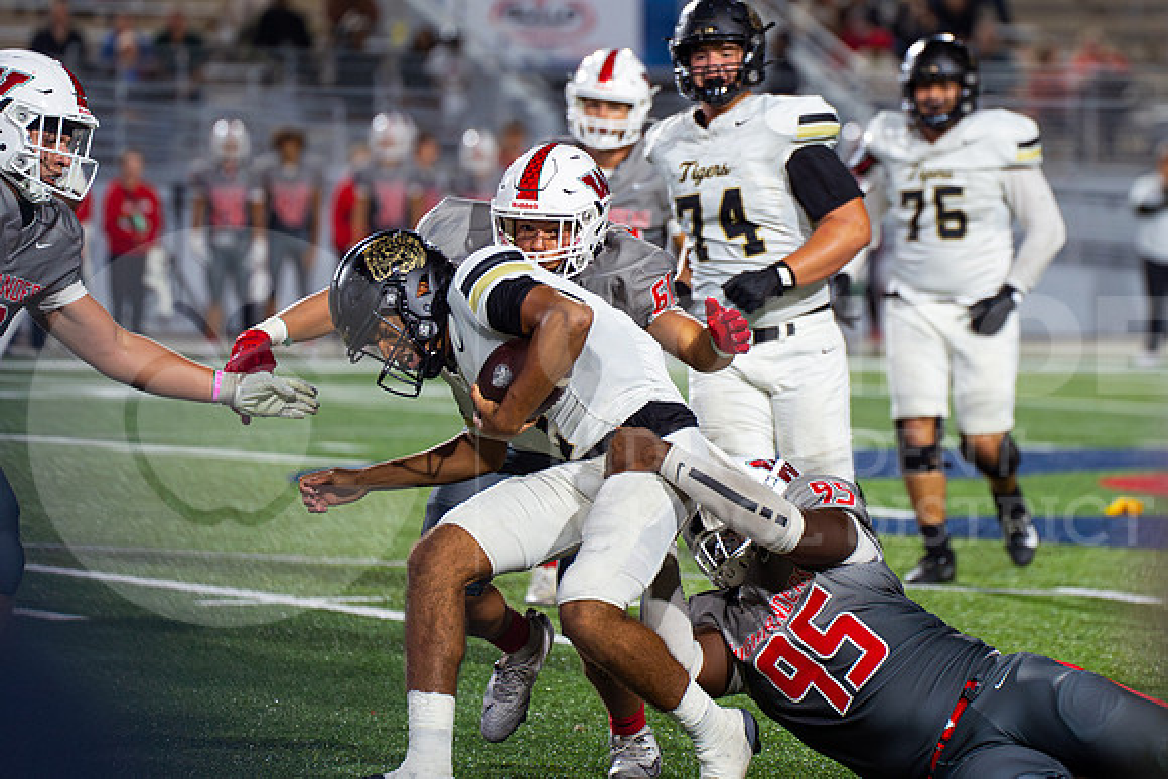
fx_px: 8107
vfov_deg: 5.5
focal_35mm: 250
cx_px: 768
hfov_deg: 8.2
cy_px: 247
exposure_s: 1/1600
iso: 3200
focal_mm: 180
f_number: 3.2
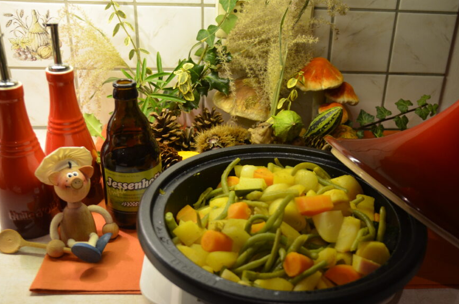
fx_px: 516
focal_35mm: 41
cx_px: 254
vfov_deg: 32.8
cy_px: 163
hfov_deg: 47.8
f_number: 3.8
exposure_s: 1/50
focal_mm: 23
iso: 800
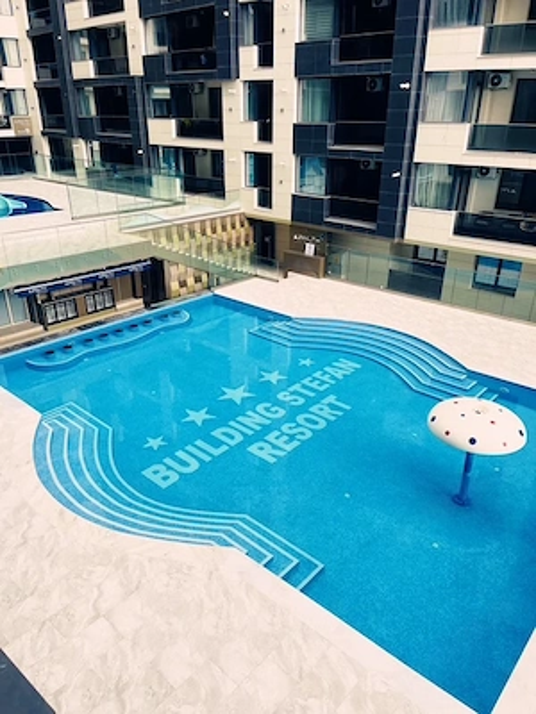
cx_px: 268
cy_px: 357
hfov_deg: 54.9
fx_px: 516
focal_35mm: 25
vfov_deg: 69.4
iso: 32
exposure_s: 1/137
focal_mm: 5.1
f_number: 1.6
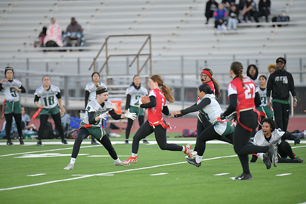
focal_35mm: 300
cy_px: 102
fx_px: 2550
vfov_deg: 4.6
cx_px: 153
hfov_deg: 6.9
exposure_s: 1/3200
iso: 4000
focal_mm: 300
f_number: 2.8
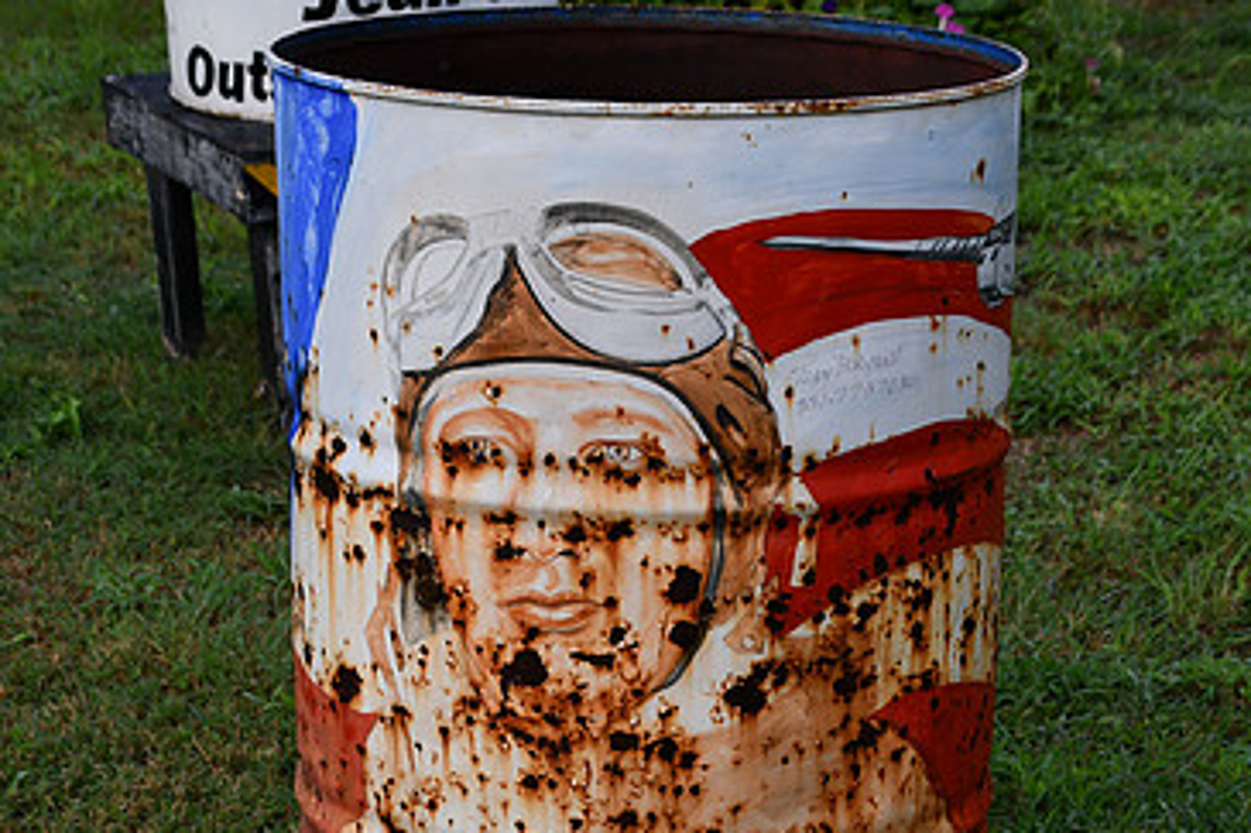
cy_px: 581
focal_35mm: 105
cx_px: 744
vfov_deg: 13.0
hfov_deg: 19.4
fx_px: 3647
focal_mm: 44
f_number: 6.3
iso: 200
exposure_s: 1/250
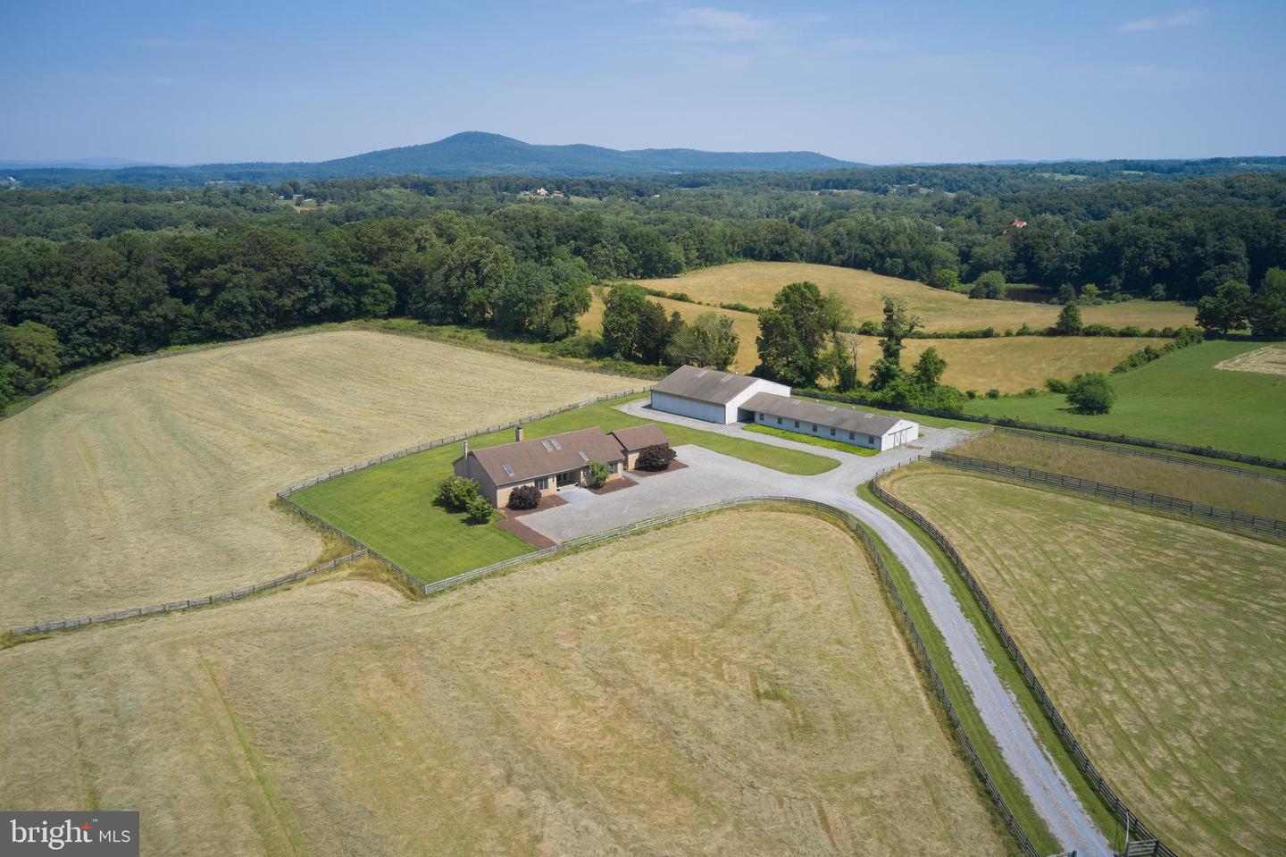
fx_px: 1000
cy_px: 428
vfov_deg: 46.4
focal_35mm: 28
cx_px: 643
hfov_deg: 65.5
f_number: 6.3
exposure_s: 1/320
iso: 100
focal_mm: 10.26
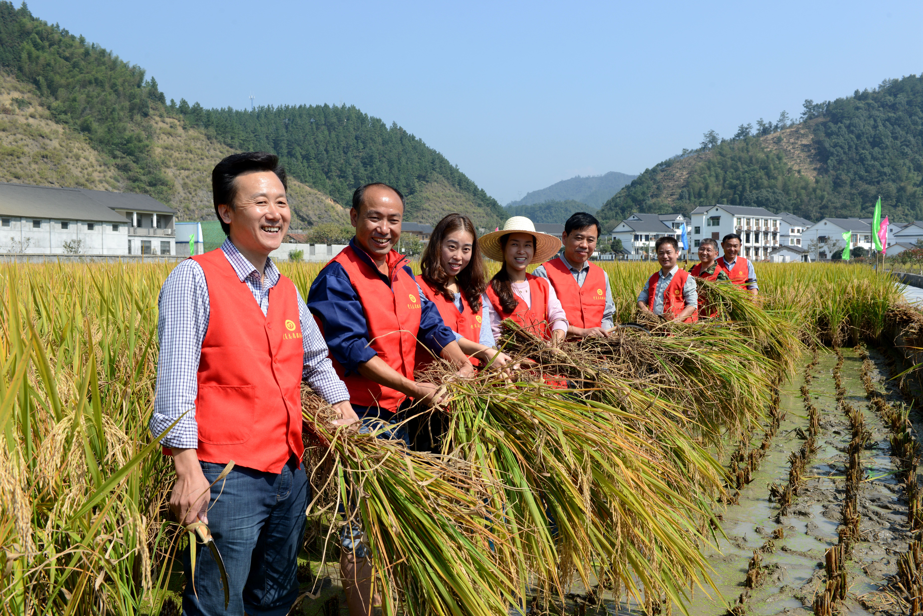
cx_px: 462
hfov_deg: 55.8
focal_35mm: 34
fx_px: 872
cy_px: 308
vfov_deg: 38.9
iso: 200
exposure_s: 1/250
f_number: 10
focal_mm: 34
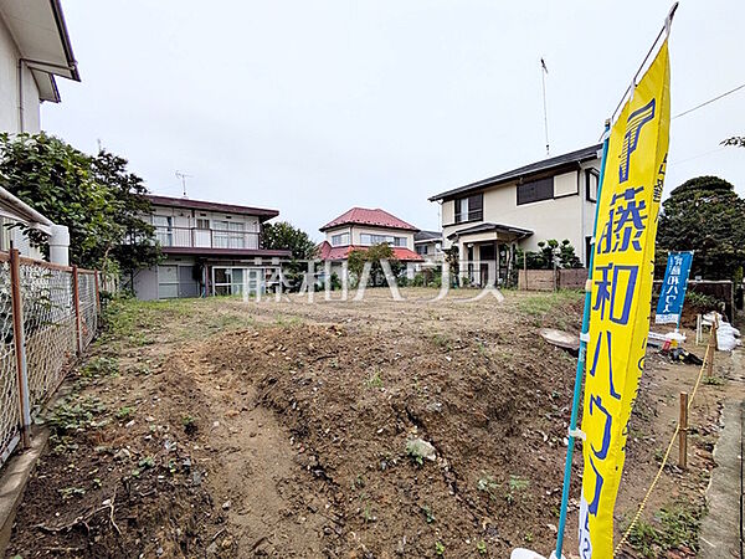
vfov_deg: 85.7
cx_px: 372
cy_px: 280
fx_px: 301
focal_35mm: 14
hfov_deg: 102.1
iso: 51
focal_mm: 1.83
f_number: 2.2
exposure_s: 1/1188
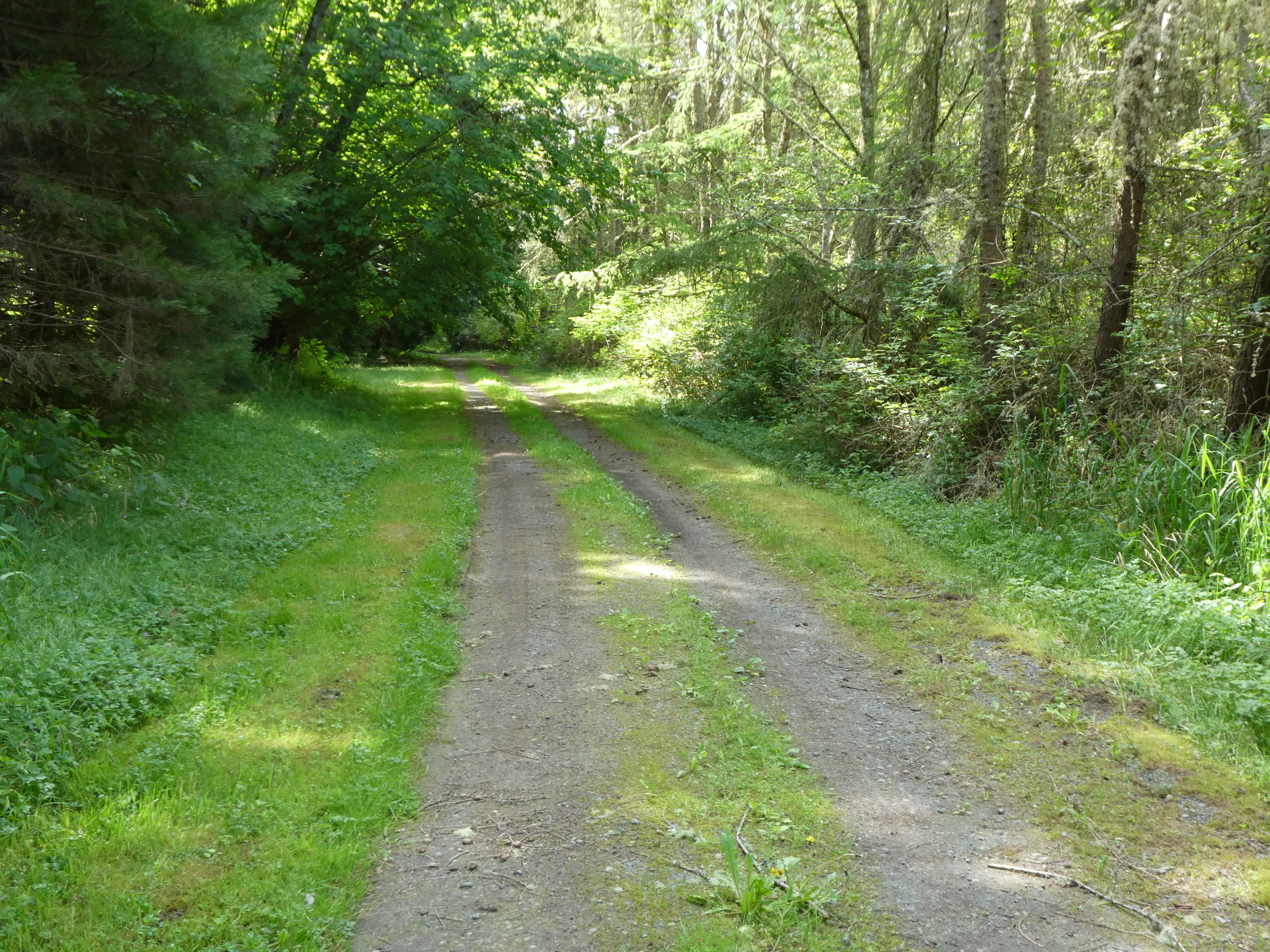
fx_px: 1614
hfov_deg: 42.9
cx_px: 635
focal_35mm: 44
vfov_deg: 32.9
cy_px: 476
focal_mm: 7.8
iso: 200
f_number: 3.9
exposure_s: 1/80
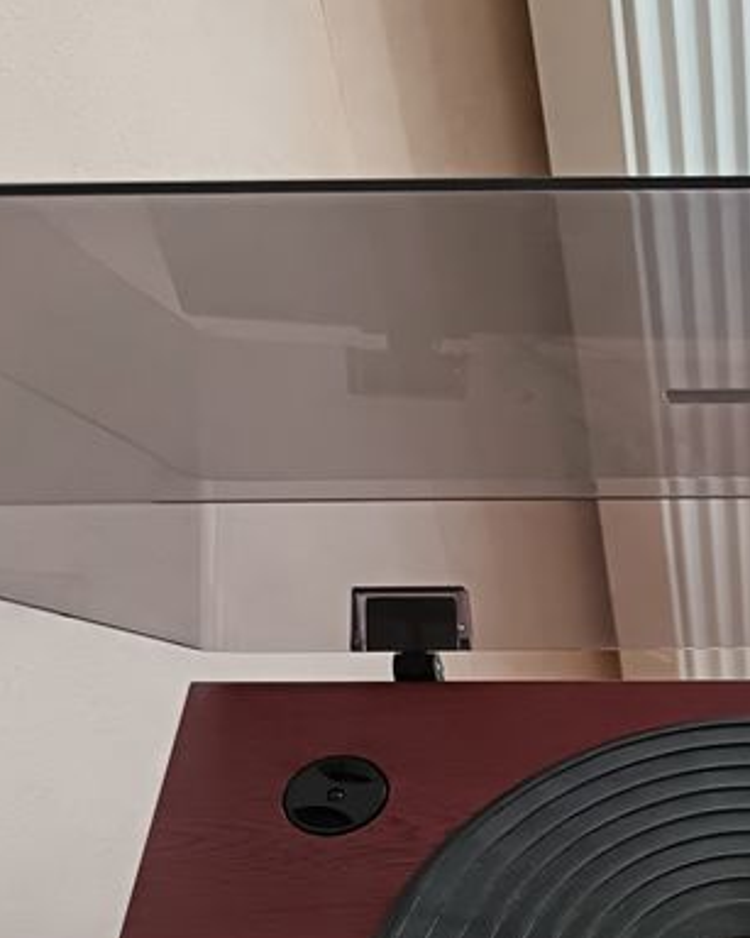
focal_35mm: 61
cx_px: 845
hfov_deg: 23.3
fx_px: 1693
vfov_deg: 29.2
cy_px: 914
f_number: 1.75
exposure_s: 1/50
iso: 2679
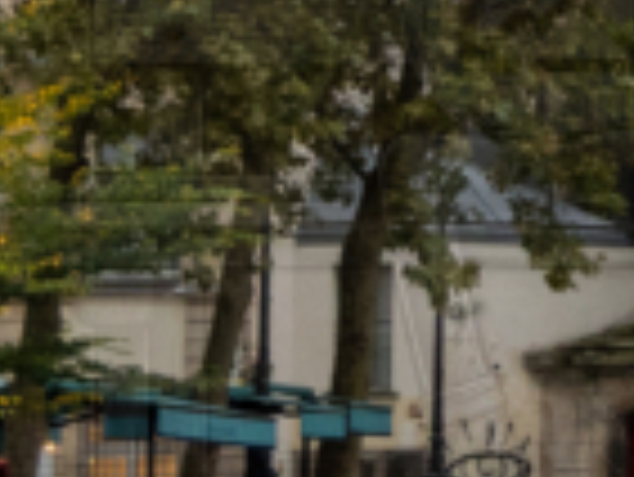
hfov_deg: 5.7
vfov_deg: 4.8
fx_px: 5703
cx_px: 2235
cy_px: -25
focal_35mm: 311
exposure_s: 1/250
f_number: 6.3
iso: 640
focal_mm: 30.5
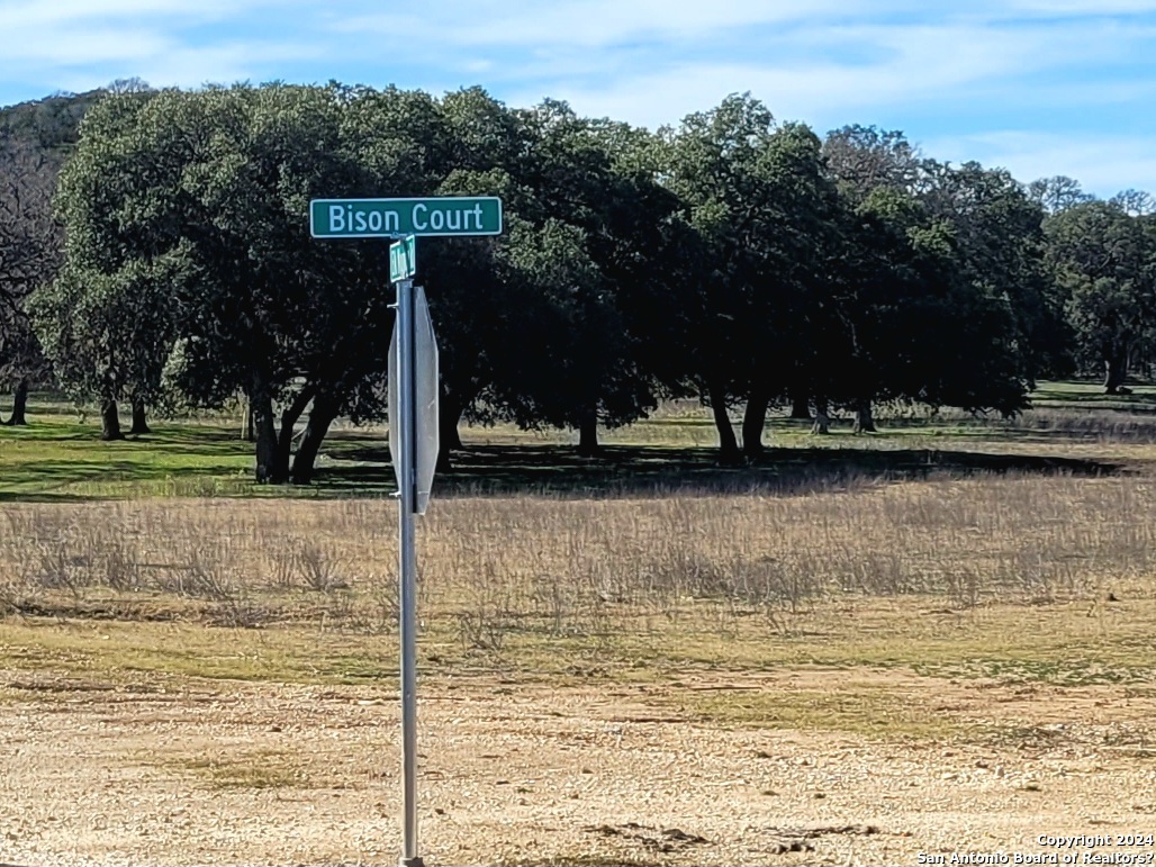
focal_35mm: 26
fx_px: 868
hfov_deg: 67.3
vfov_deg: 53.1
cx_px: 578
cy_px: 434
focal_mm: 5.4
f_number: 1.8
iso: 40
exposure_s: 1/3333
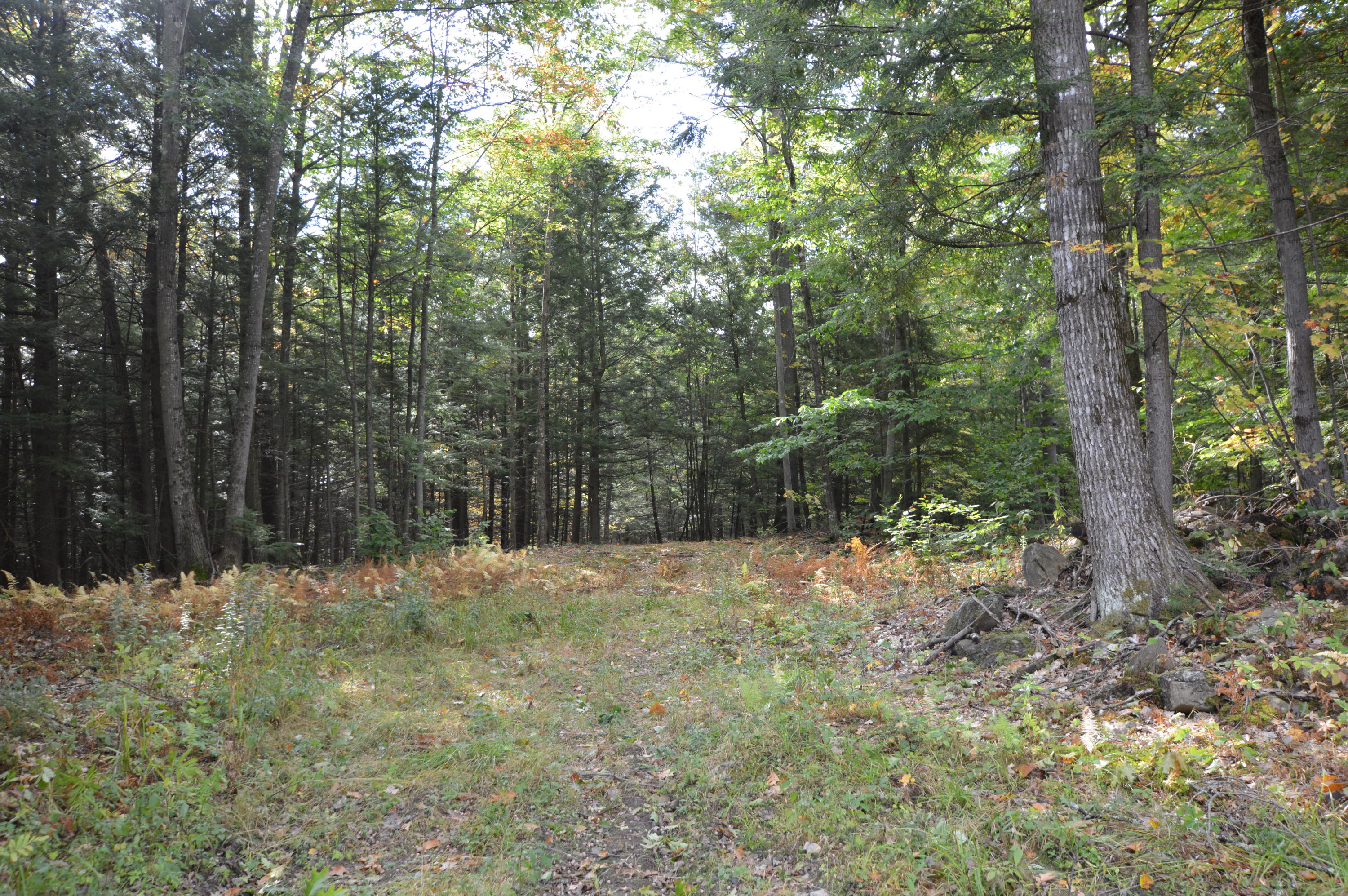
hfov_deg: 62.0
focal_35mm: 30
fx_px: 1122
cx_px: 674
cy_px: 448
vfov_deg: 43.5
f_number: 5.6
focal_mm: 20
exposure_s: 1/60
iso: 180
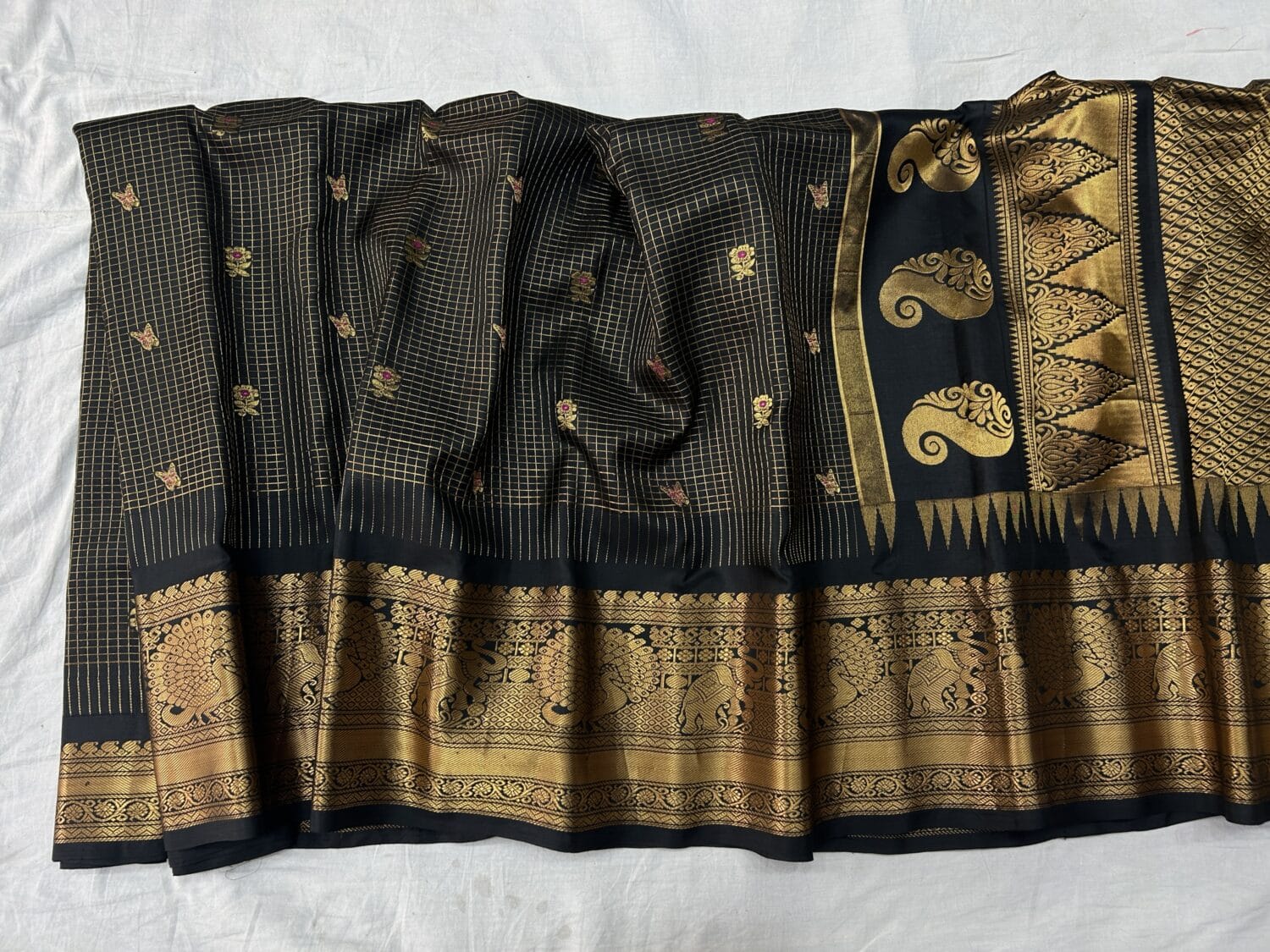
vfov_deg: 53.1
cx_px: 635
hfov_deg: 67.3
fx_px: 954
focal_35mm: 26
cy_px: 476
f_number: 1.5
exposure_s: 1/100
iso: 32
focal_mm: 5.7
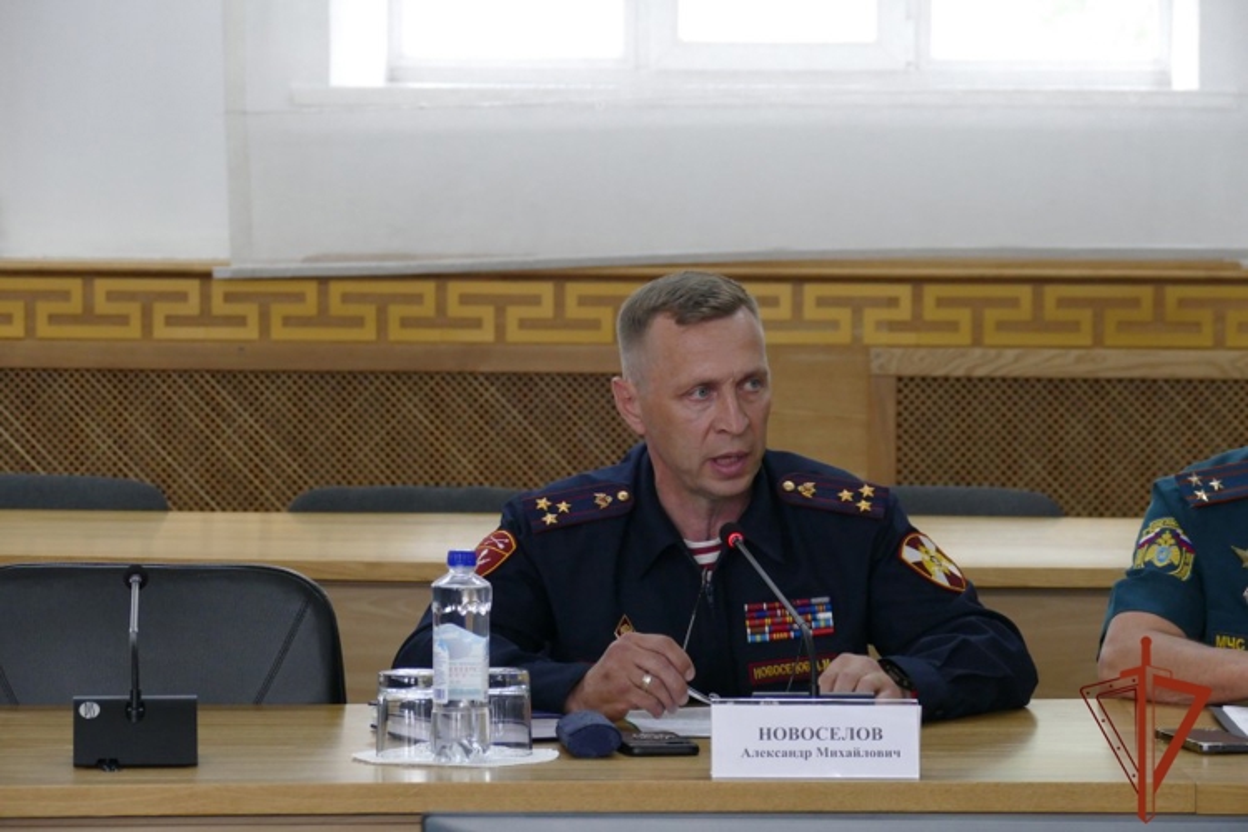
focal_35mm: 160
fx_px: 5546
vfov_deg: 8.6
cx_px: 624
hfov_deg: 12.8
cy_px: 416
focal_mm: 58.01
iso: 1000
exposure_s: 1/100
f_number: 3.9
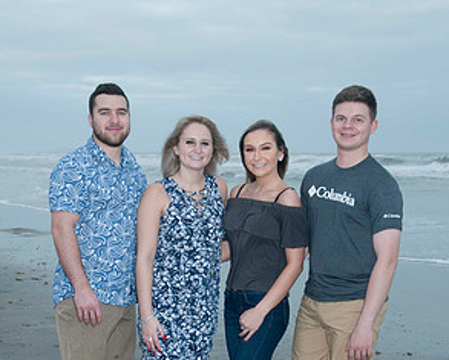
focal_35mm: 69
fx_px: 918
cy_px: 263
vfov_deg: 22.0
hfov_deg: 27.5
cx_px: 224
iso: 100
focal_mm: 32
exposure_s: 1/125
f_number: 5.6
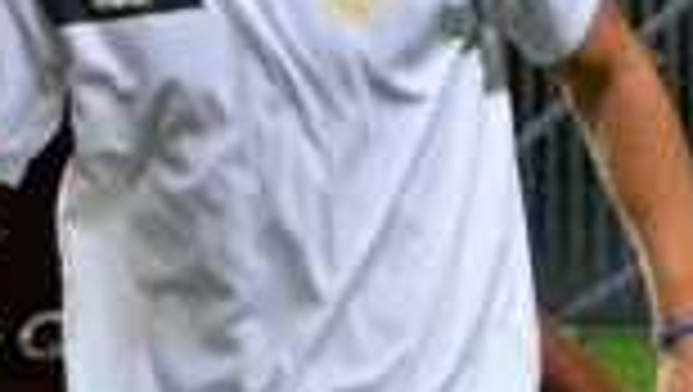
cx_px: 45
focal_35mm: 853
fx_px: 15691
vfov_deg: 1.4
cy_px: 327
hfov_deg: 2.5
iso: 3200
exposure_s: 1/400
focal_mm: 70
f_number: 5
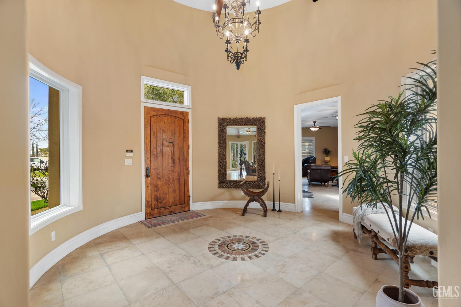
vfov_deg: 70.4
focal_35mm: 17
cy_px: 154
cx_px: 230
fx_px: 218
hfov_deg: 93.3
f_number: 5.6
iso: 400
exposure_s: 1/4
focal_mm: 17
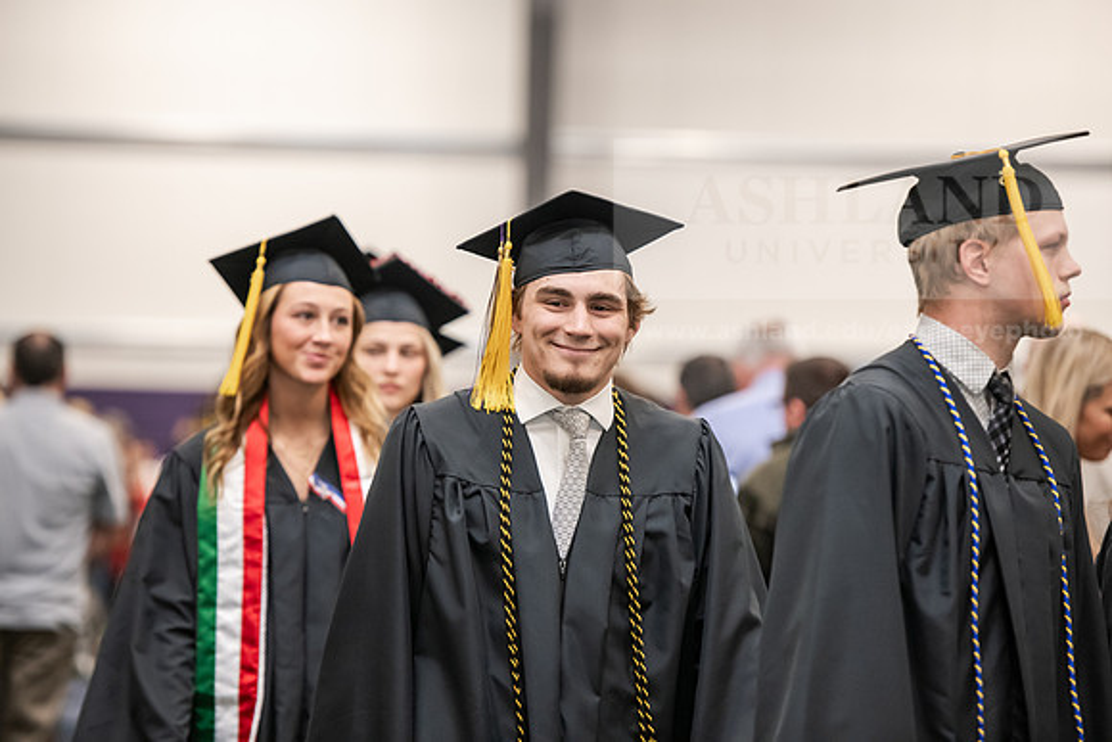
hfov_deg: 12.4
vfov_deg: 8.3
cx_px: 556
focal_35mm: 165
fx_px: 5098
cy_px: 371
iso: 2500
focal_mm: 165
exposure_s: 1/200
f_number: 3.2
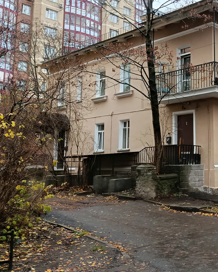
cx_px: 232
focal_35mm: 46
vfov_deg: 40.2
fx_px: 371
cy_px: 113
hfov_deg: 29.8
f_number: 1.7
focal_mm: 5.24
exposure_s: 1/100
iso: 207
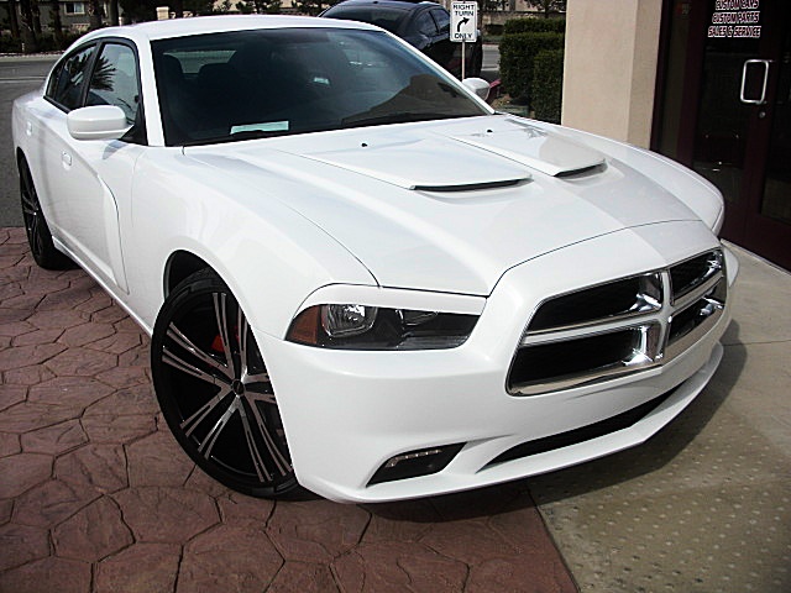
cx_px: 396
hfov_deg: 51.4
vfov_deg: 39.7
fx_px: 823
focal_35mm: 36
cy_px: 296
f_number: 7.9
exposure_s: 1/160
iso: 50
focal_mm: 6.3
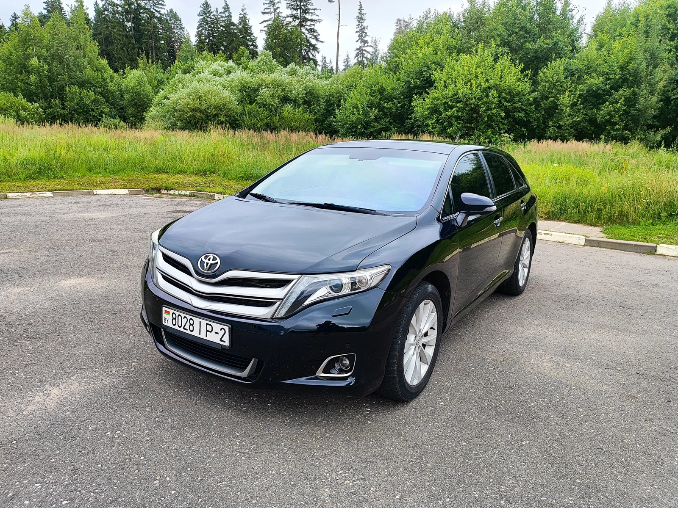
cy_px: 254
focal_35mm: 24
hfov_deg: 71.6
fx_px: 470
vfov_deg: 56.8
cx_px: 339
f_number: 1.89
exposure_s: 1/211
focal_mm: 5.89
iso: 50
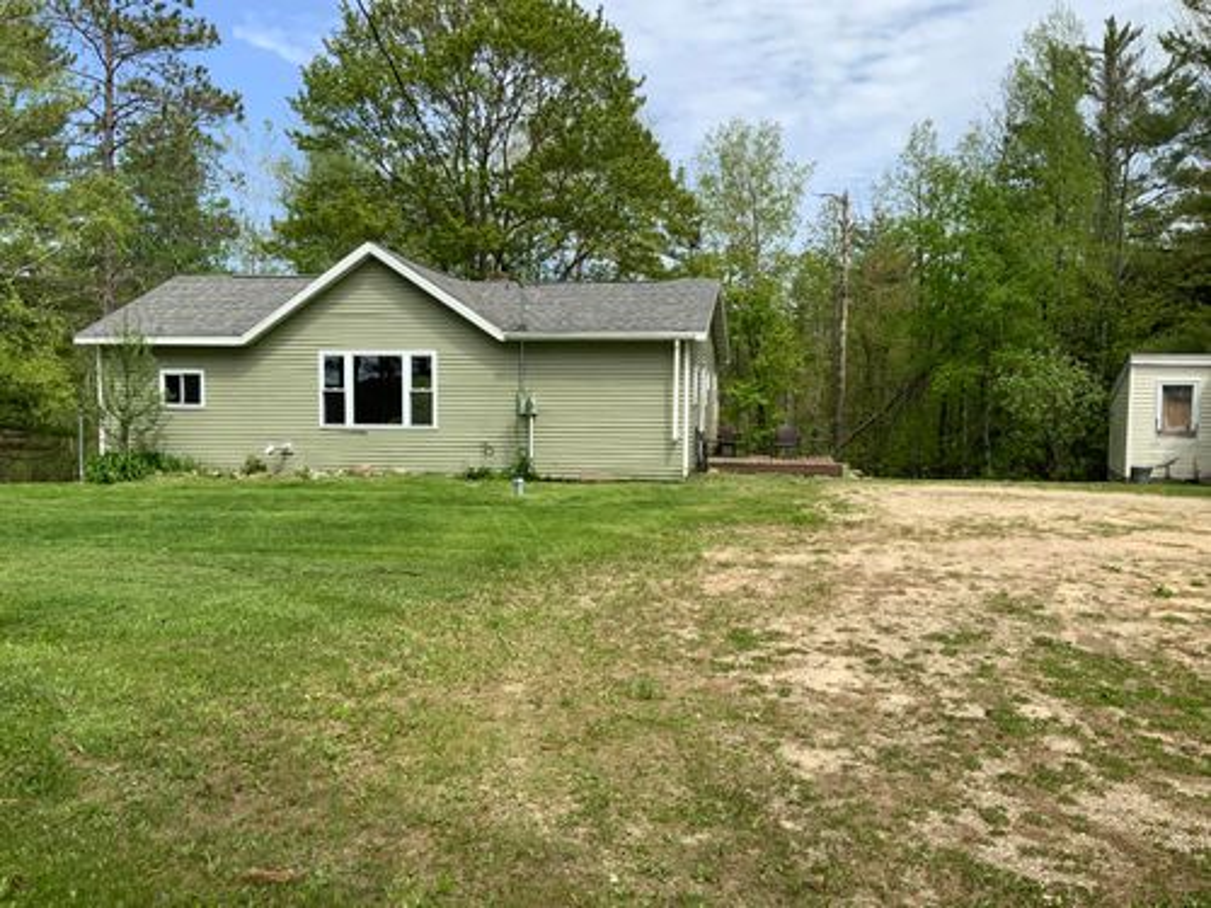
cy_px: 454
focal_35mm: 29
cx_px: 606
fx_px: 1015
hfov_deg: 61.7
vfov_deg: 48.2
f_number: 1.8
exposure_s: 1/1412
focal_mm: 3
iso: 16
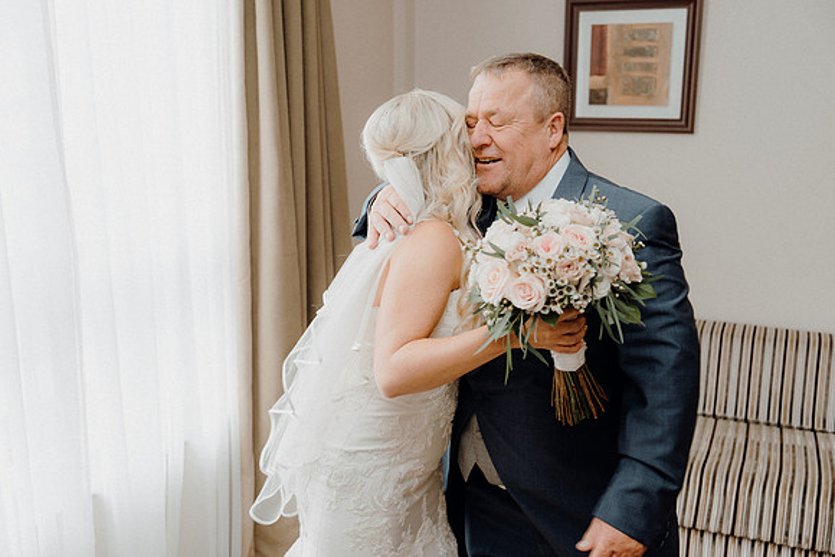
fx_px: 835
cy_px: 278
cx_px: 418
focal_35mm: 36
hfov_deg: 53.1
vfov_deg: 36.9
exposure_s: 1/160
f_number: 3.5
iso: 250
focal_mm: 36
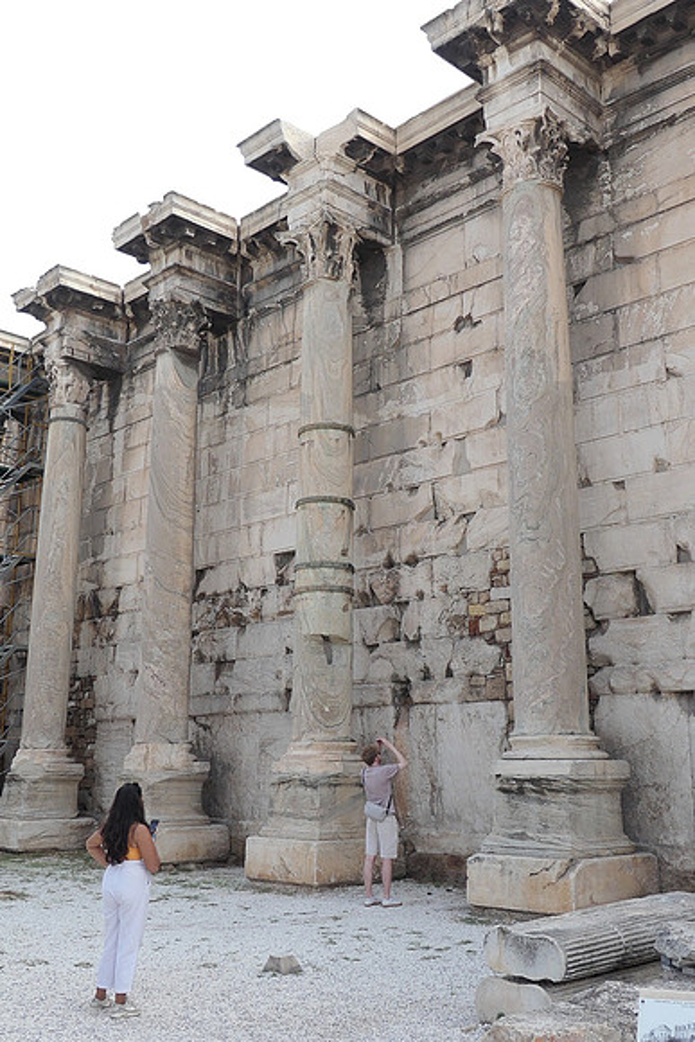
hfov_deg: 36.9
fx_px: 1042
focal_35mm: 36
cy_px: 521
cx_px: 348
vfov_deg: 53.1
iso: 250
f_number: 3.3
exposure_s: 1/1000
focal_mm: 8.8
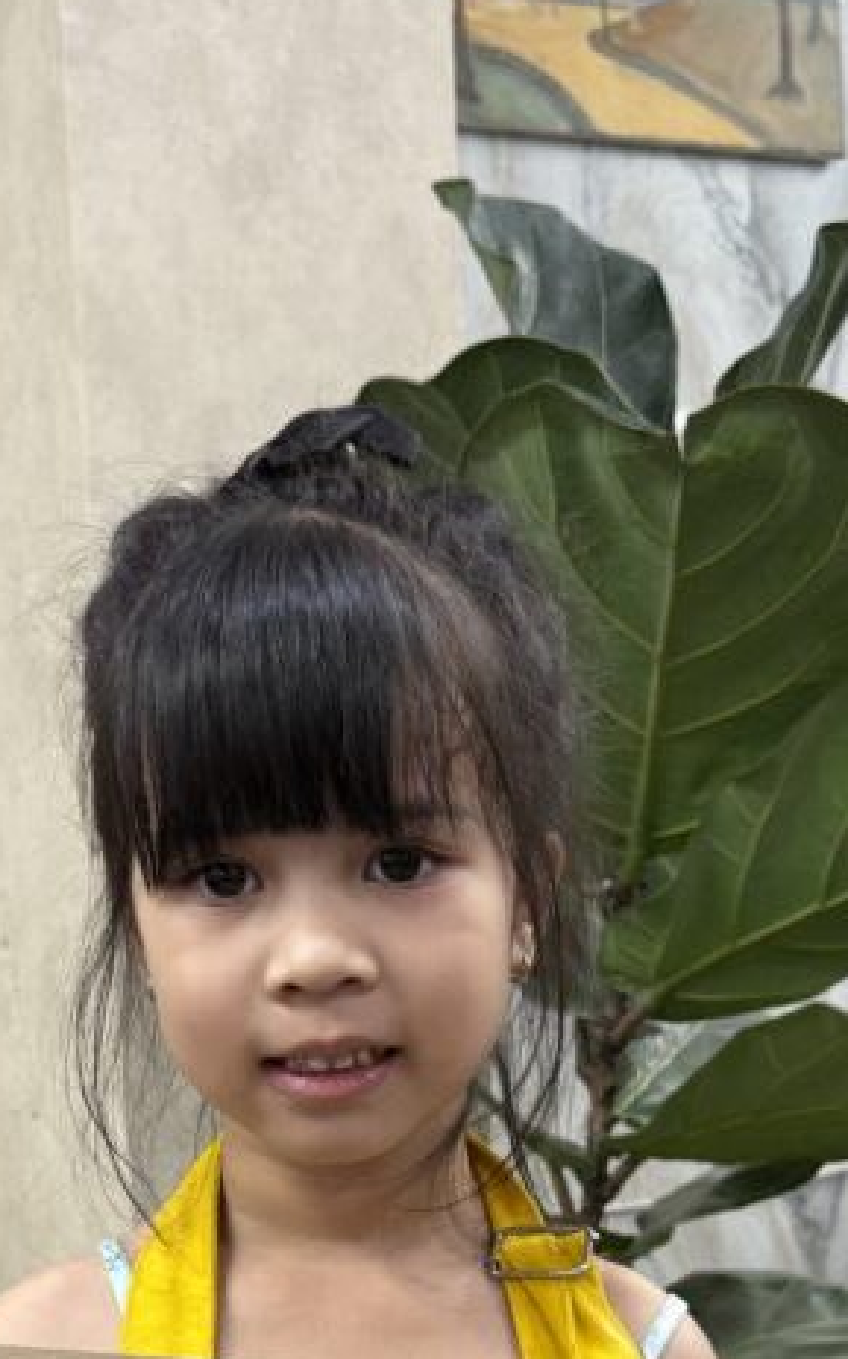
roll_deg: +1.9
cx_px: 405
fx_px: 2036
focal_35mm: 55
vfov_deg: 35.3
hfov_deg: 23.5
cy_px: 1145
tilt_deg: -8.2
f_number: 1.78
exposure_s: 1/100
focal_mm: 6.76
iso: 160
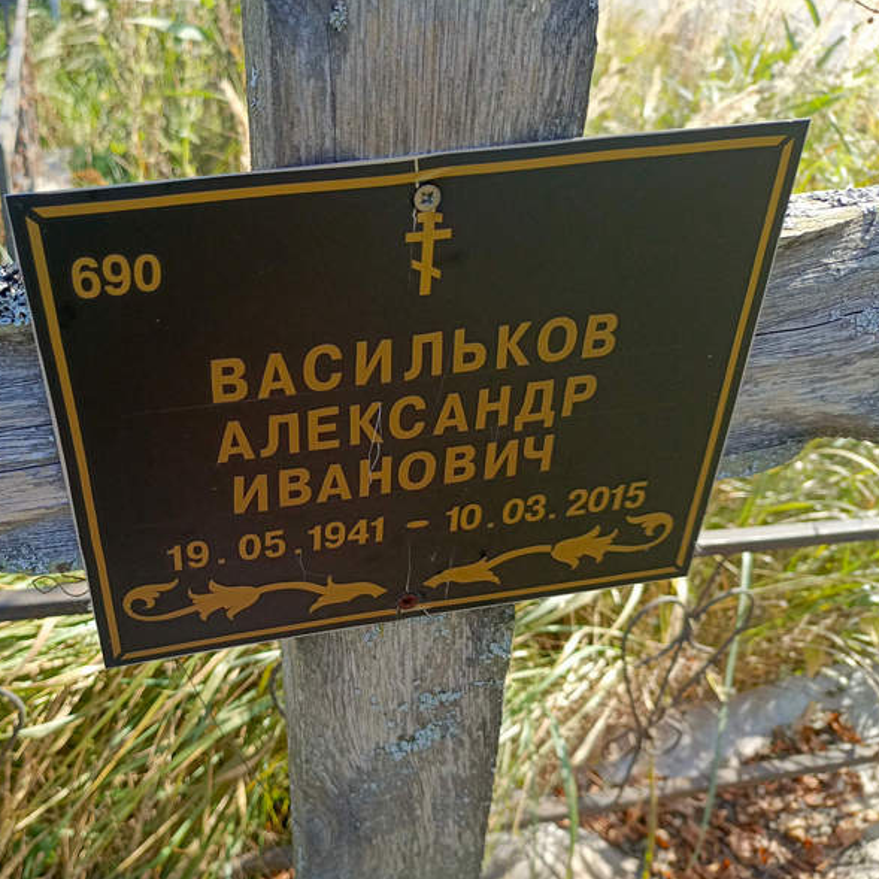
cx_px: 288
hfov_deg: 52.9
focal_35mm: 30
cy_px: 445
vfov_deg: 54.0
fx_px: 862
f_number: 1.69
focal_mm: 4.76
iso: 110
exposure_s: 1/216
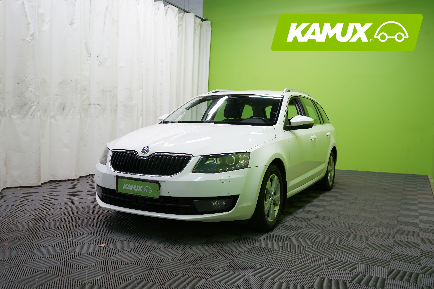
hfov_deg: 58.7
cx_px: 217
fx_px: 386
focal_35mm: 32
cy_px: 144
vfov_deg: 41.1
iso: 400
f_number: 5.6
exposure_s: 1/50
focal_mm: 32
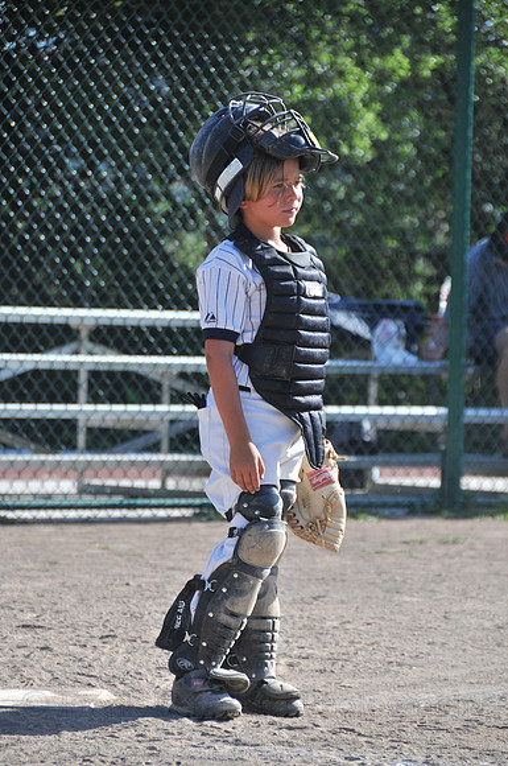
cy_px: 383
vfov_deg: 9.2
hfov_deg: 6.1
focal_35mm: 225
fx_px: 4776
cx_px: 254
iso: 200
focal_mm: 150
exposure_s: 1/500
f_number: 5.6
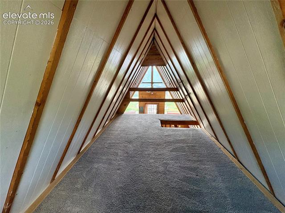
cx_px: 142
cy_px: 106
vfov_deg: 85.6
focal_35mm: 14
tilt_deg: -15.4
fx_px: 115
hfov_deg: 102.1
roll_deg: +0.4
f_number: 2.2
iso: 250
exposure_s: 1/88
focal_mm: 2.22
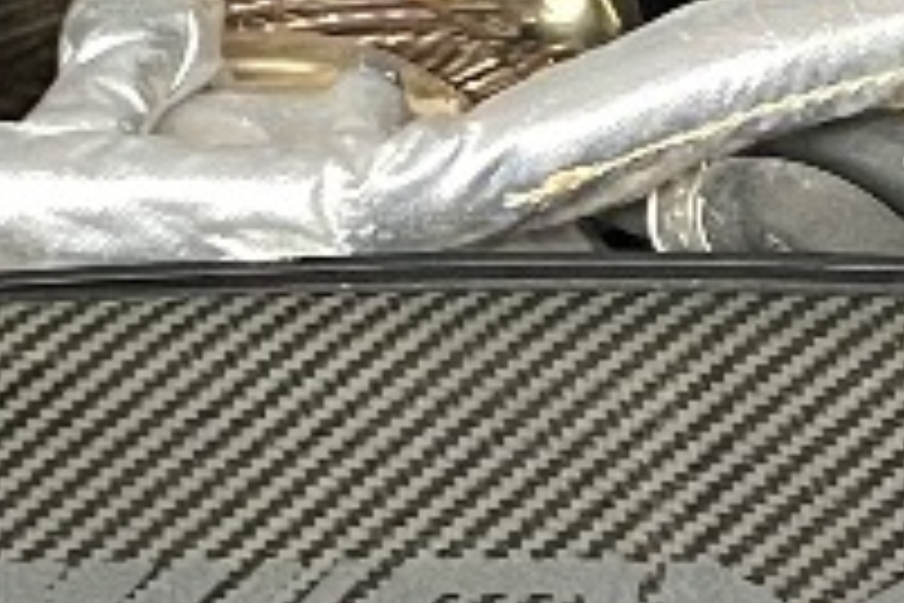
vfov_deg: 7.1
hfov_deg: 10.6
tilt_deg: -46.8
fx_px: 4871
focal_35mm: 194
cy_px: 284
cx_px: 693
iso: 500
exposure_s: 1/40
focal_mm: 4.2
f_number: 1.6
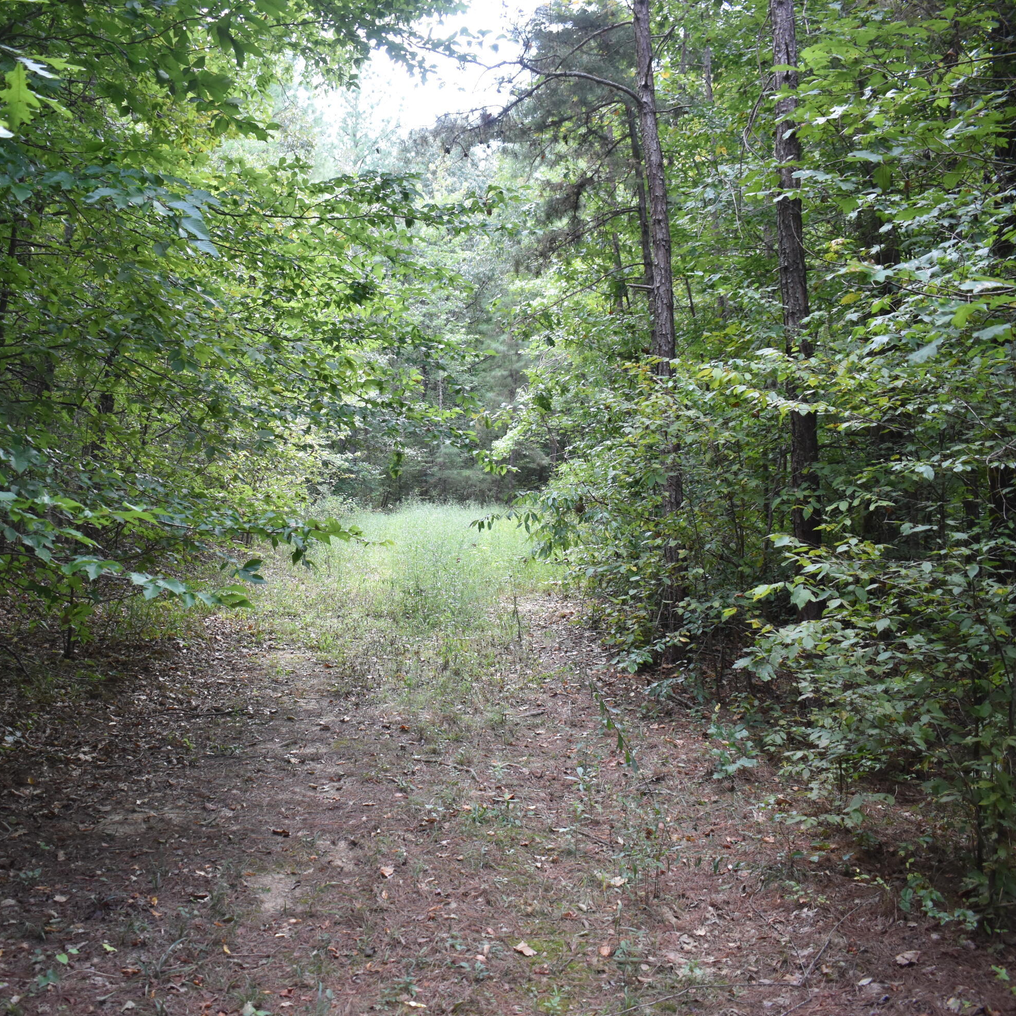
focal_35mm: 35
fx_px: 1162
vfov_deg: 47.2
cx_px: 398
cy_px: 505
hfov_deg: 46.9
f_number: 3.5
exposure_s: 1/250
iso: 800
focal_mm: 18
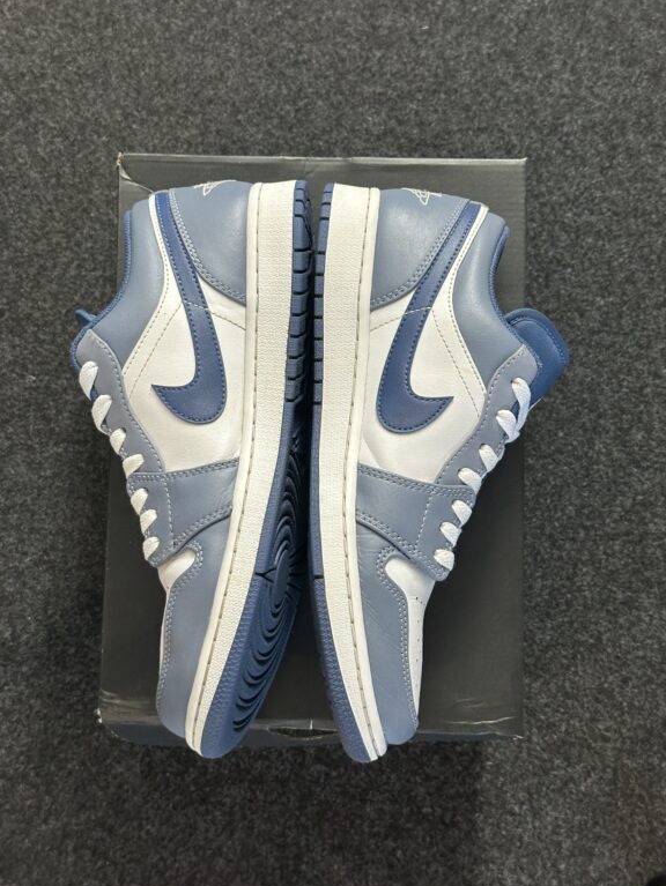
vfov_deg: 38.2
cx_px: 328
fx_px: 1282
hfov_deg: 29.1
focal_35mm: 50
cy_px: 440
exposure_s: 1/50
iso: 250
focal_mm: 6.86
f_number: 1.78
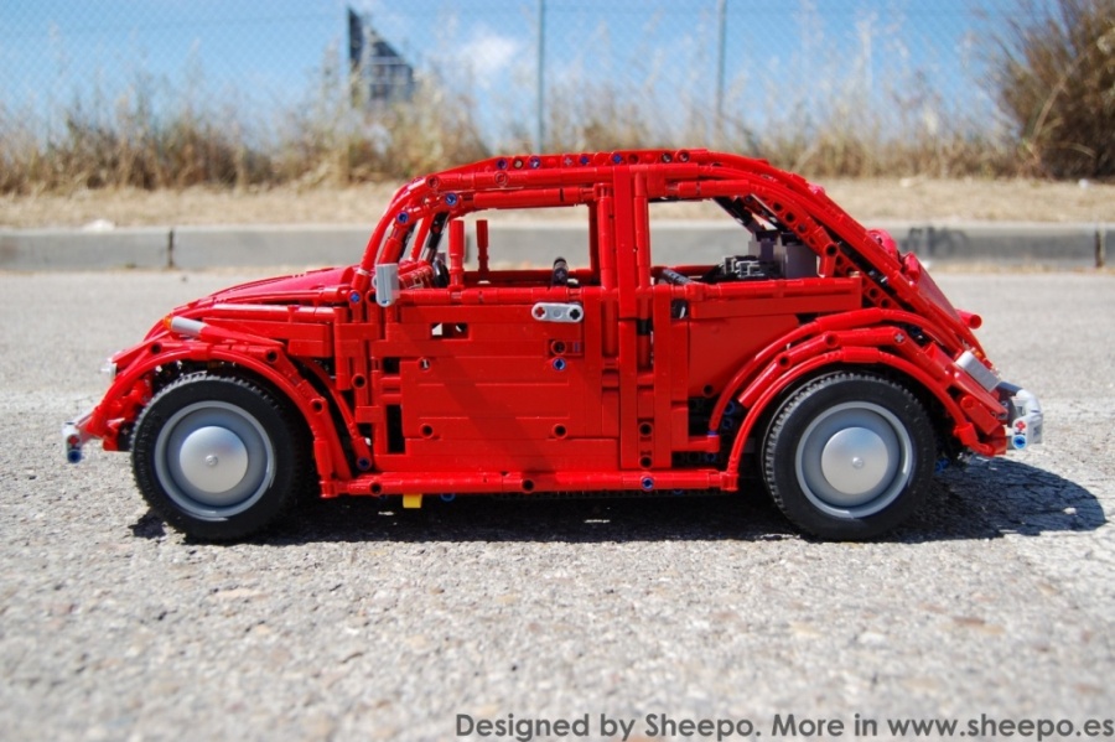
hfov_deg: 62.0
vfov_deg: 43.6
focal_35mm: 30
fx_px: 929
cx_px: 558
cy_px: 371
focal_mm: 20
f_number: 3.8
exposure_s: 1/1250
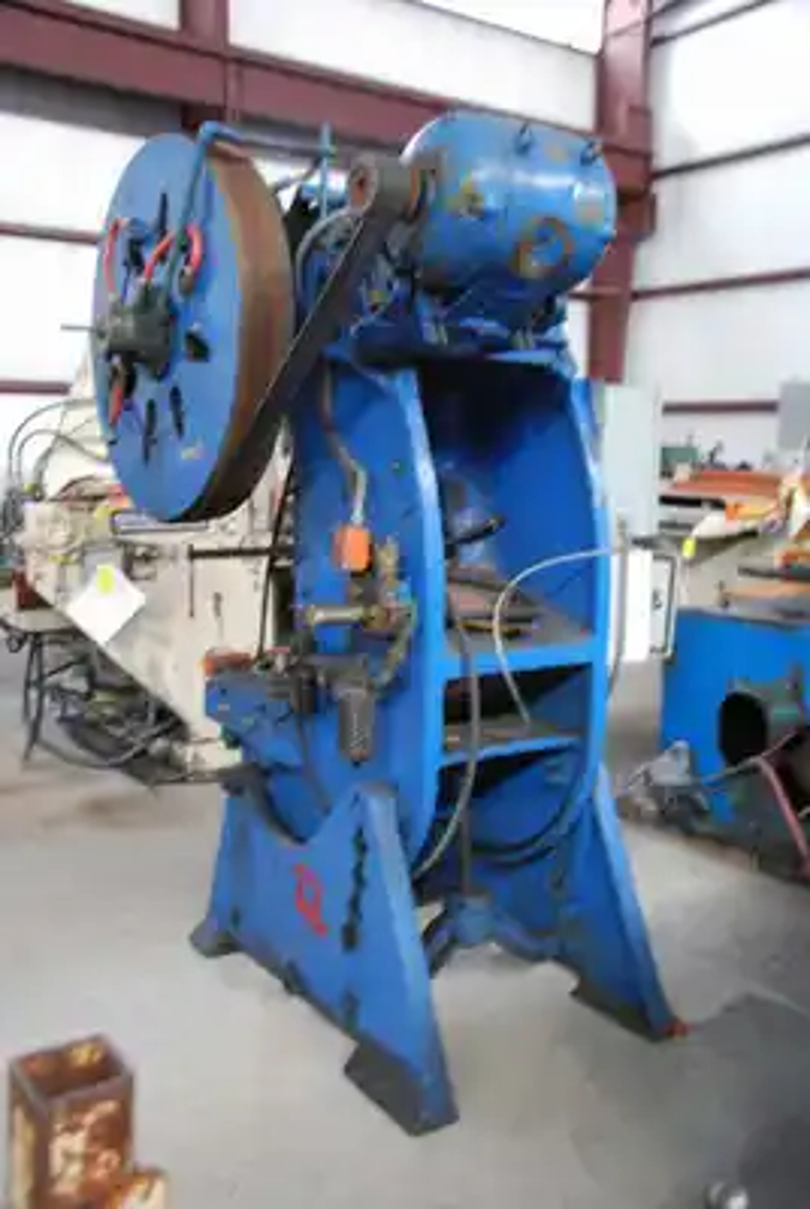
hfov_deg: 37.0
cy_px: 604
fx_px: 1211
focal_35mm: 36
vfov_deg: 53.1
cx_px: 405
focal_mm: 24
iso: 400
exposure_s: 1/5
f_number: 4
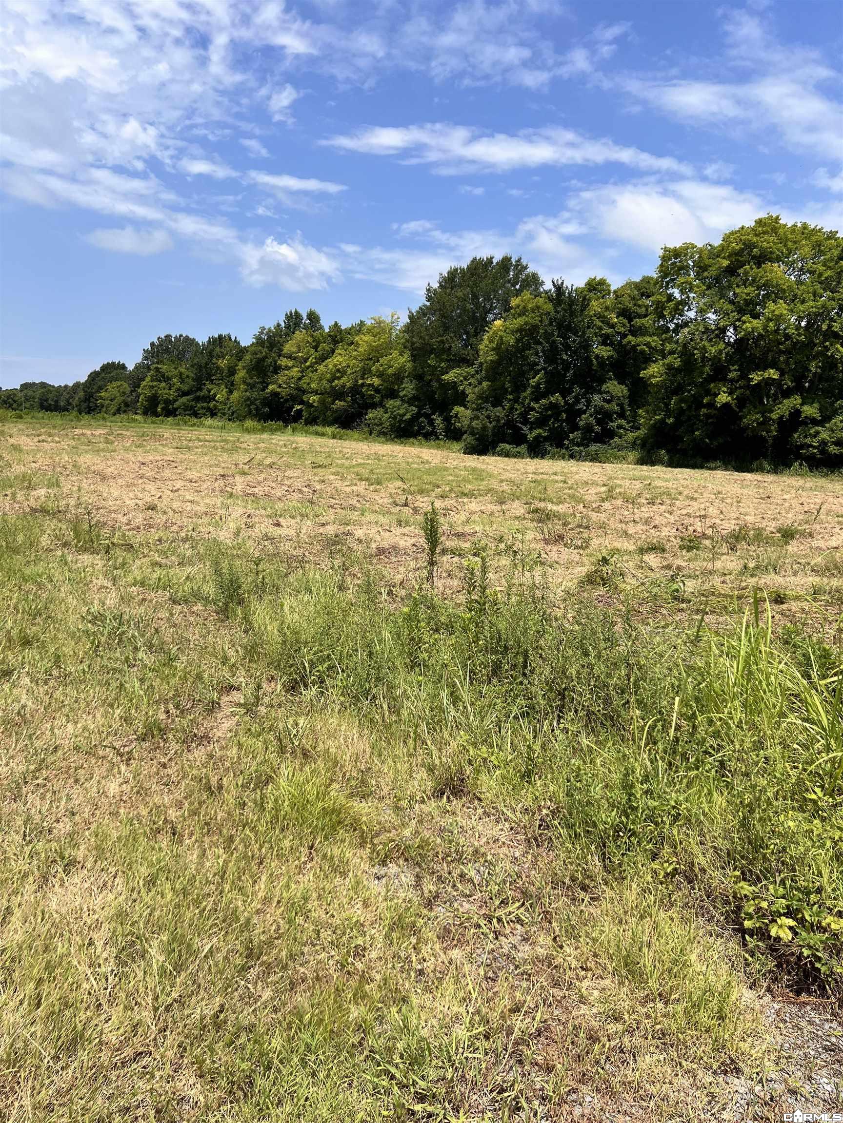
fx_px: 844
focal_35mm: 26
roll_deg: -1.6
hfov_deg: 53.1
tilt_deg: -7.7
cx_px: 422
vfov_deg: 67.3
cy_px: 562
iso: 50
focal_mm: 5.7
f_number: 1.5
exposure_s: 1/5319
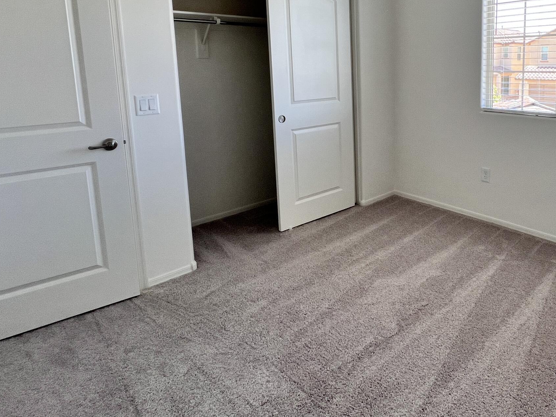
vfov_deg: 56.6
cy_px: 116
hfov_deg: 70.6
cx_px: 393
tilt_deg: -7.7
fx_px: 369
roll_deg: +0.8
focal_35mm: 23
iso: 80
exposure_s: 1/120
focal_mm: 1.57
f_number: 1.8
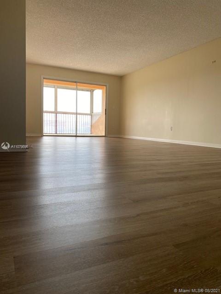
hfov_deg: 53.1
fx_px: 221
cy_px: 147
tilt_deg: -3.0
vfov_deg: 67.3
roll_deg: -1.6
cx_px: 110
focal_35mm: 26
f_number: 1.8
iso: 32
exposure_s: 1/172
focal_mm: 4.25
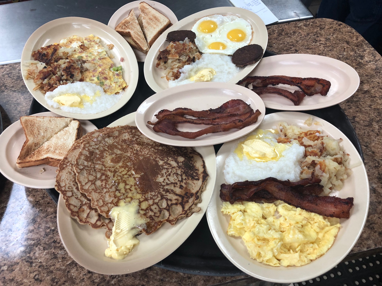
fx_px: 309
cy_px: 143
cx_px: 191
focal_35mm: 28
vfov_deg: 49.7
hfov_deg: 63.4
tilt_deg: -52.5
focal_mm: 3.99
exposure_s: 1/30
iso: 25
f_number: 1.8
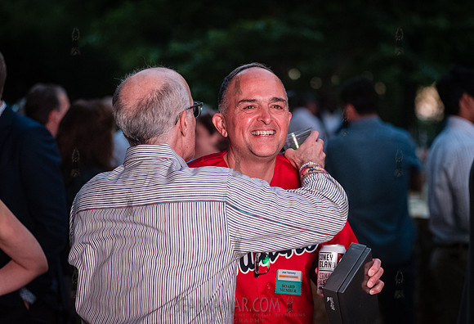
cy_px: 154
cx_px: 254
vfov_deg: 15.2
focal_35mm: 92
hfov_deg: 22.1
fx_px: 1216
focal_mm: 86
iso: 6400
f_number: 3.2
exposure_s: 1/800
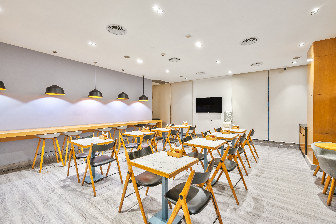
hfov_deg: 96.7
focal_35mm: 16
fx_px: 149
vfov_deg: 73.8
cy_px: 112
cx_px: 168
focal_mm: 16
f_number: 8
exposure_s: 1/3
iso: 400
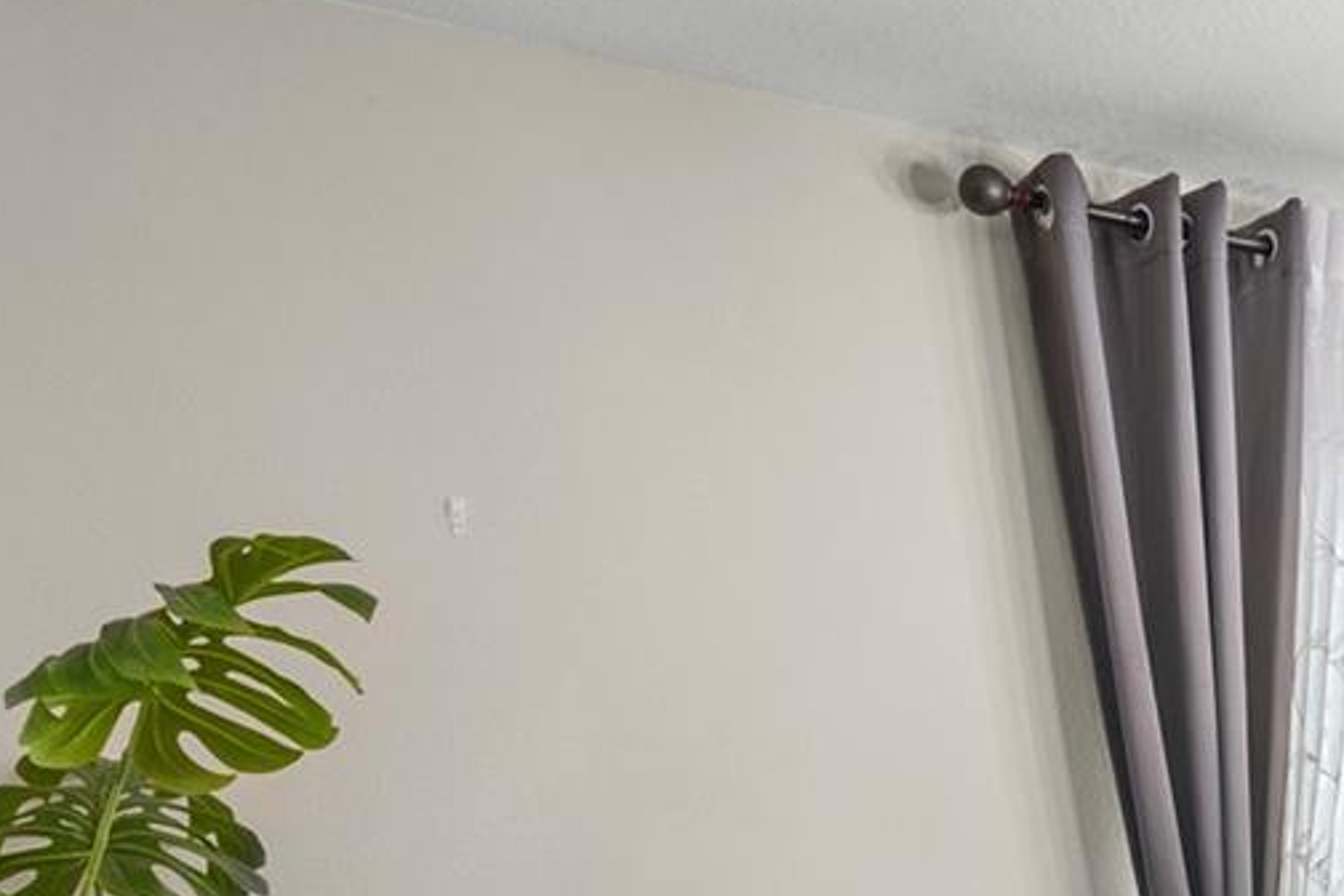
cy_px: 1088
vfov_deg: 22.9
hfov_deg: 33.5
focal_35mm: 54
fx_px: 2016
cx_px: 1371
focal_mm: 17
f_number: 8
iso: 400
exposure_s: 1/6
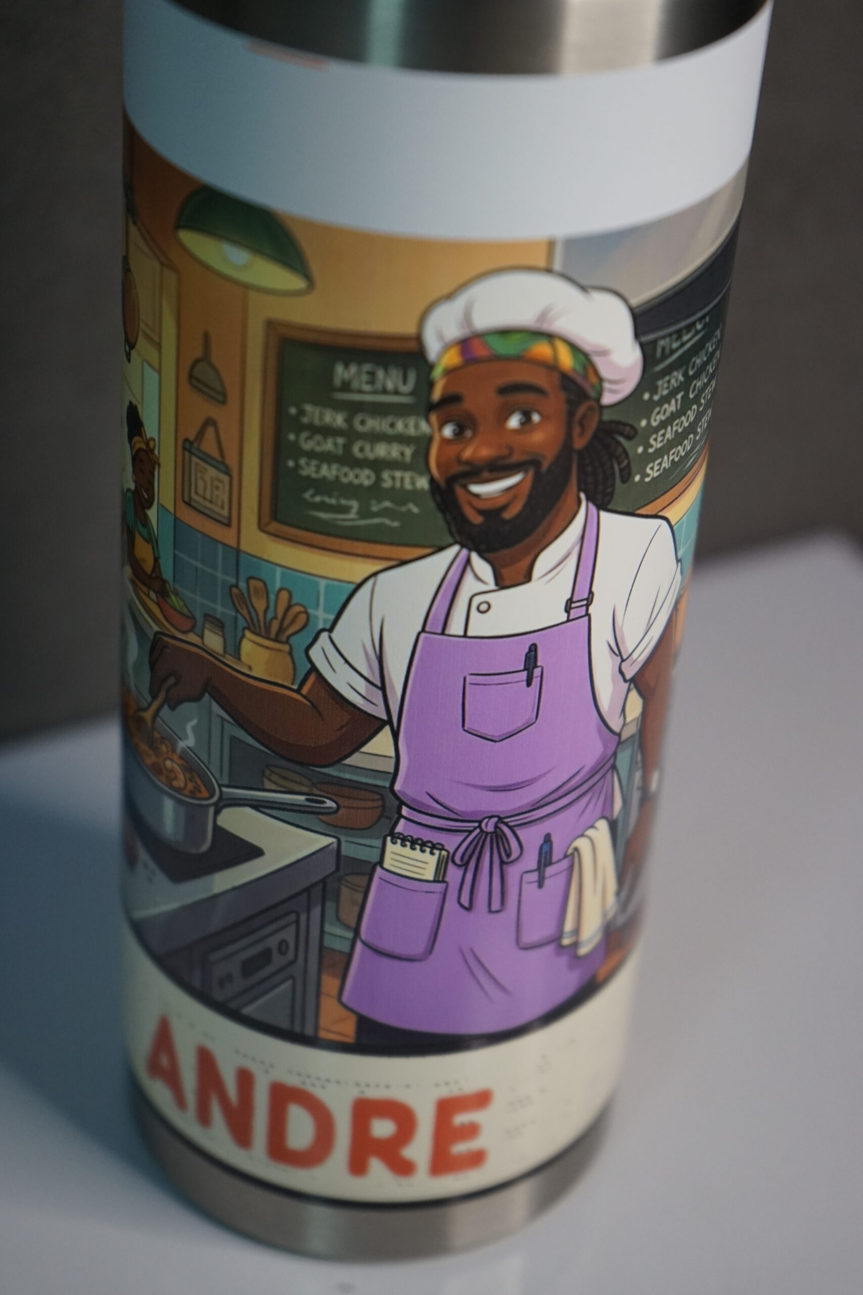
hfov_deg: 19.5
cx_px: 432
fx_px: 2517
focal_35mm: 70
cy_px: 648
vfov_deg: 28.8
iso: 1600
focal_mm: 70
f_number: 5.6
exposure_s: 1/160
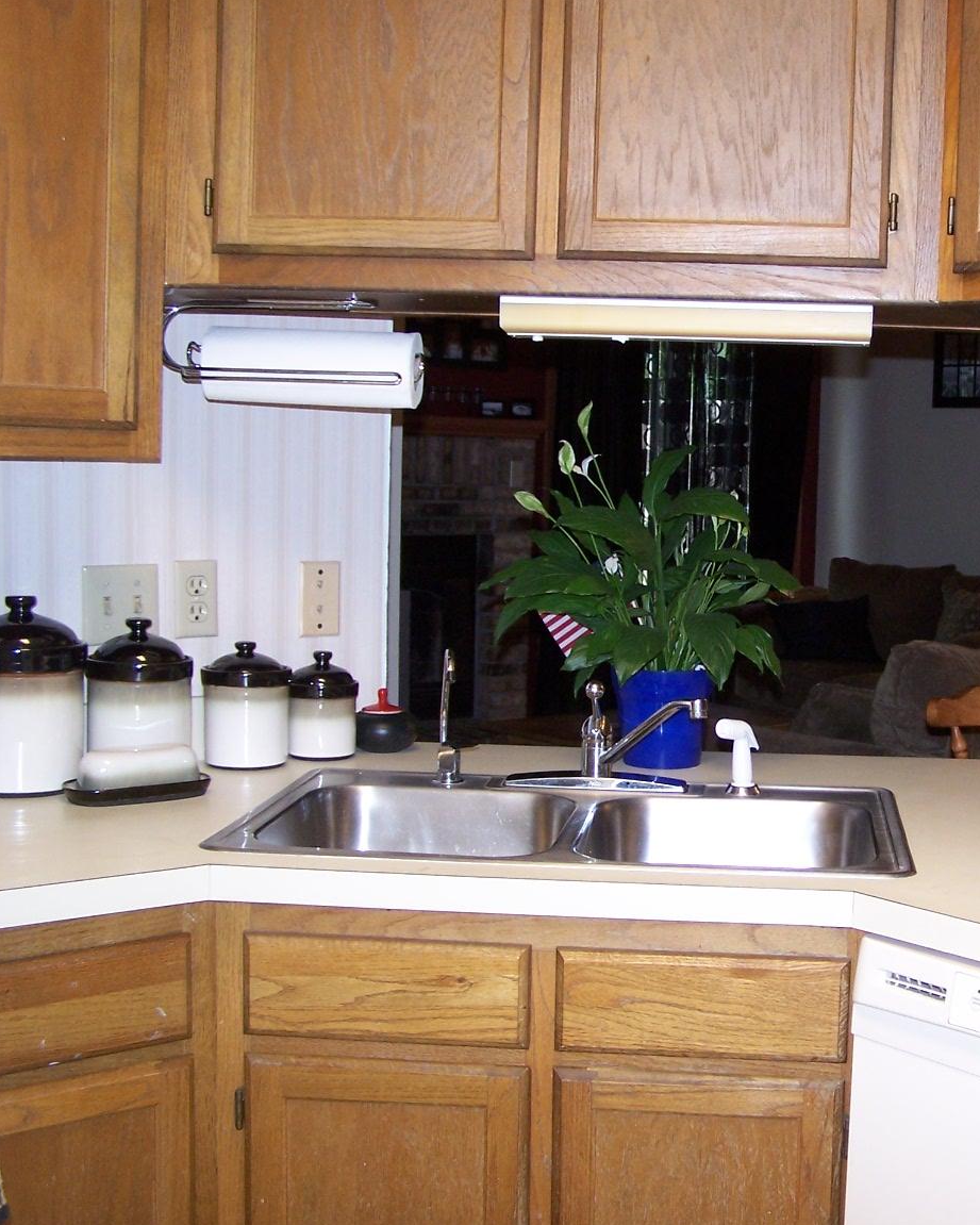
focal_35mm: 50
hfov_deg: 29.4
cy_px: 613
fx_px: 1813
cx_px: 823
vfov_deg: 37.3
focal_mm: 6.3
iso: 140
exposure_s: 1/60
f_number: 2.8
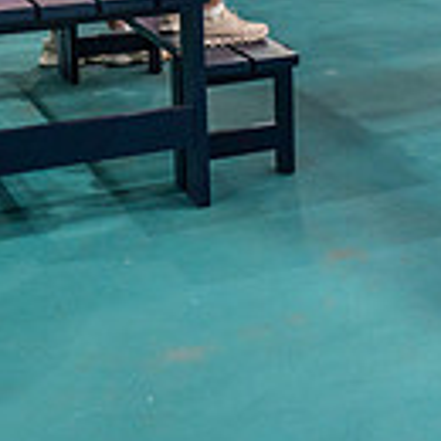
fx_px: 1312
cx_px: 597
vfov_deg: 17.8
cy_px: -137
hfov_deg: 17.7
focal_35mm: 91
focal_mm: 24
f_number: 5
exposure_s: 1/160
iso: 3200
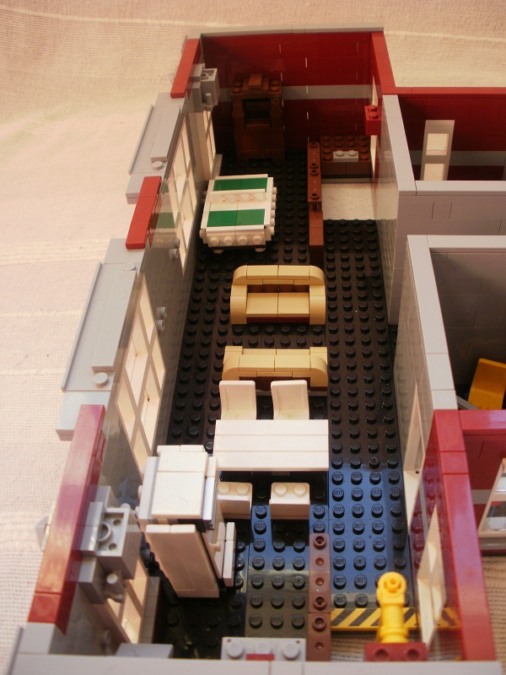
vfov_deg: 51.4
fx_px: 702
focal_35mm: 36
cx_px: 253
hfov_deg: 39.7
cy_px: 338
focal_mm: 6.3
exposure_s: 1/30
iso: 100
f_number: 3.5
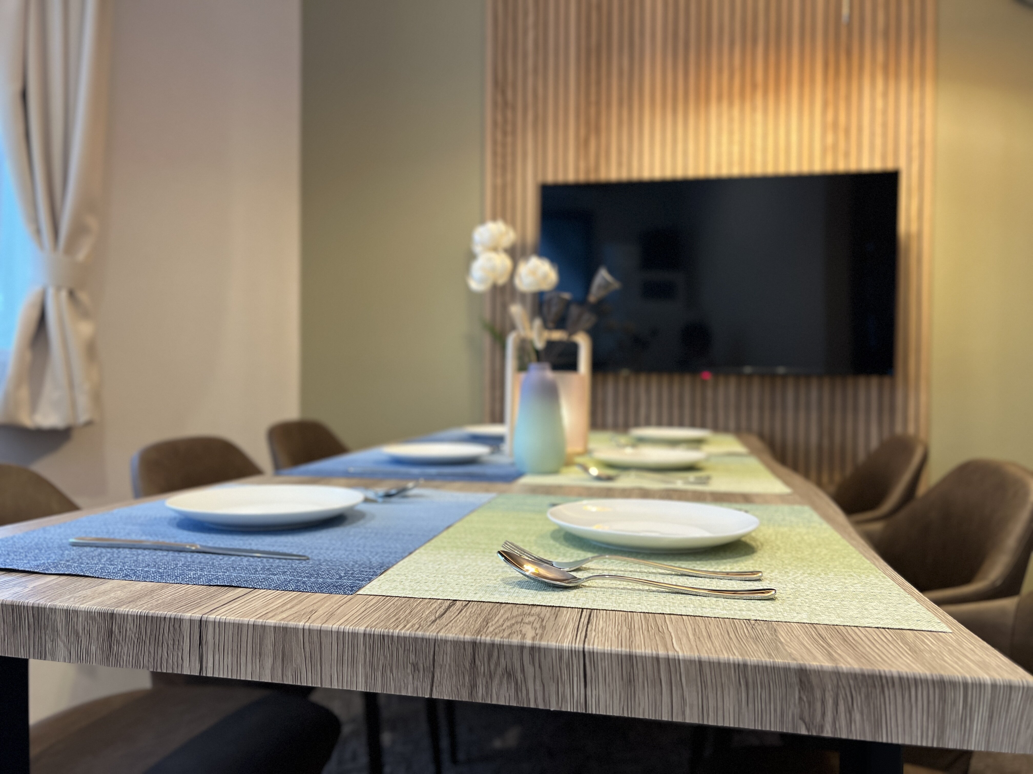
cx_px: 516
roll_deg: -0.3
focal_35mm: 26
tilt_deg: -0.7
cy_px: 387
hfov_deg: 67.3
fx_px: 776
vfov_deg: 53.1
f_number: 1.5
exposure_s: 1/50
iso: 200
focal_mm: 5.7
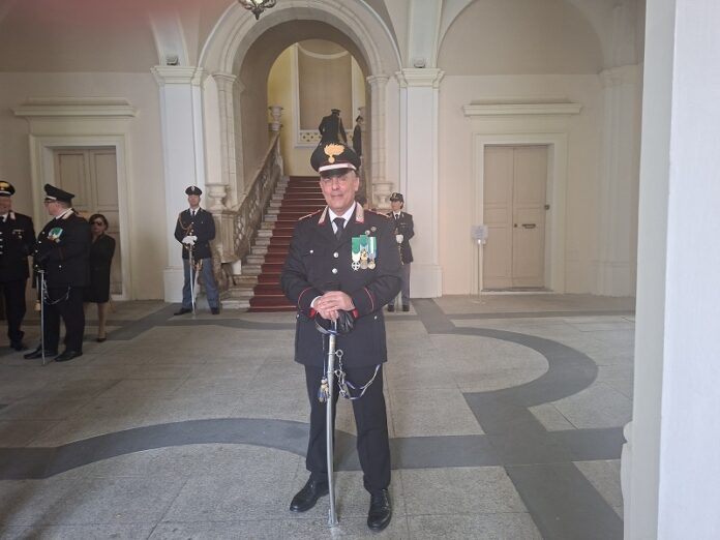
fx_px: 478
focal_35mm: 23
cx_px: 360
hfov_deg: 73.9
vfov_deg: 58.9
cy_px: 270
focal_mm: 5.54
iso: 400
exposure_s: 1/33
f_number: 1.8
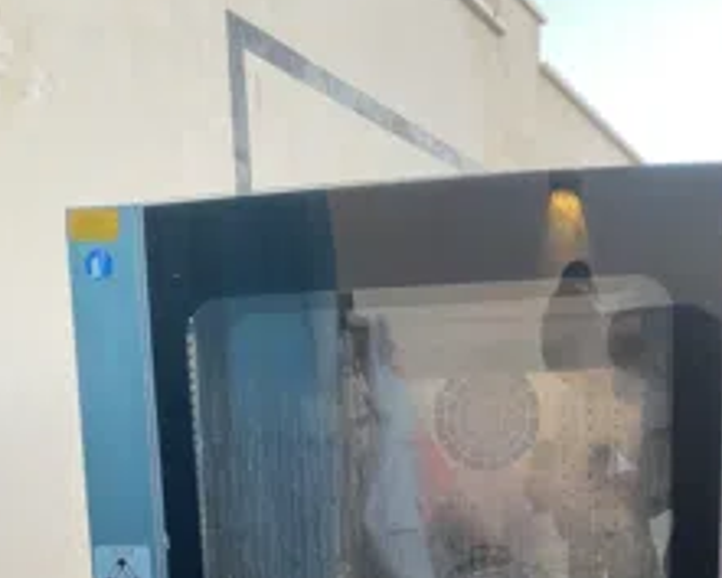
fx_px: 983
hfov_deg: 40.2
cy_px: 601
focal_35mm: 46
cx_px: 425
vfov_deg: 30.1
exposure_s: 1/50
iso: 320
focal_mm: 4.25
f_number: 1.8
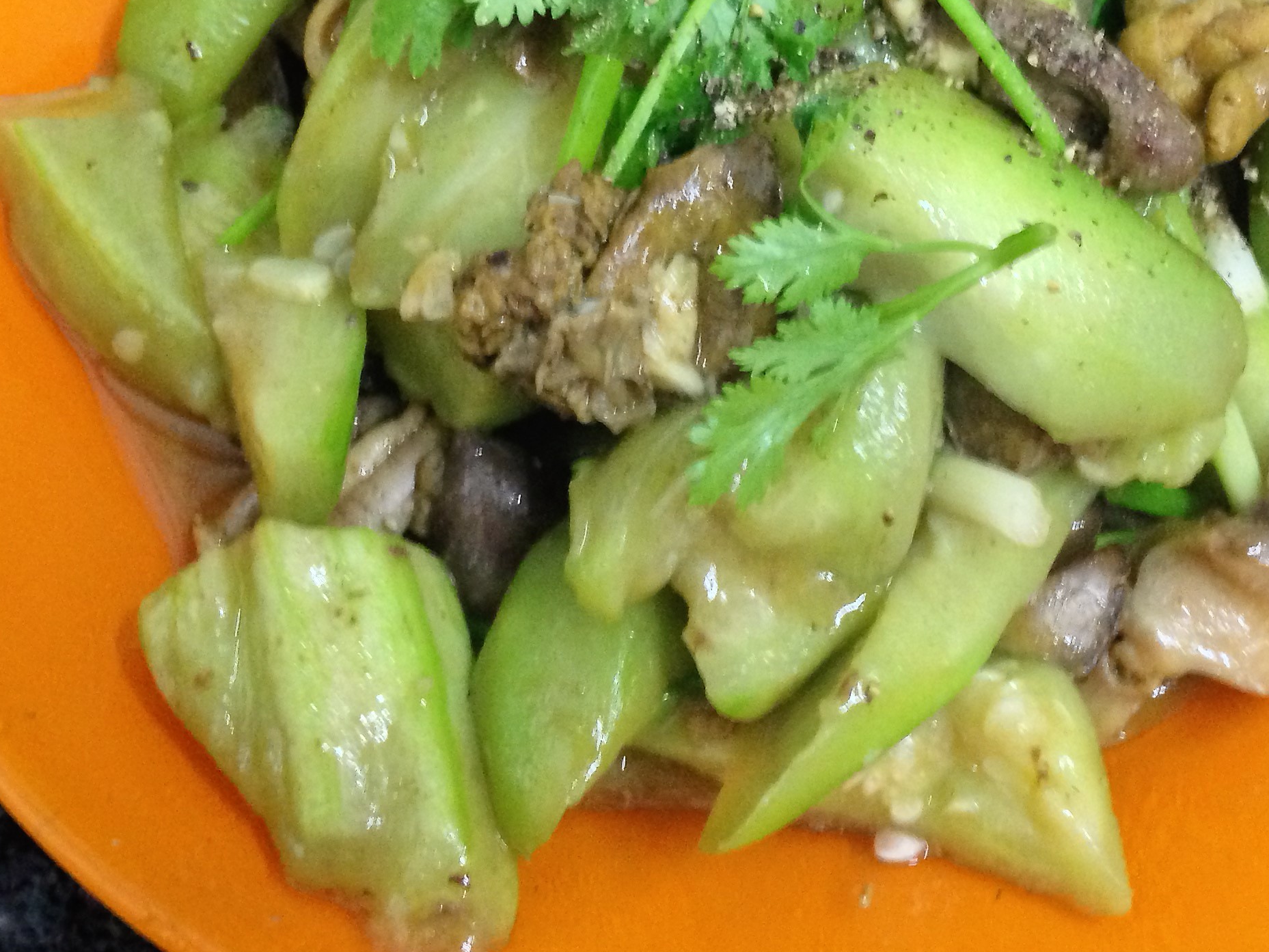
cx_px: 793
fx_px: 2126
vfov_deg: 25.0
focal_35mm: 58
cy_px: 274
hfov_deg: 33.1
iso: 400
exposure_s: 1/15
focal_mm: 4.12
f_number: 2.4
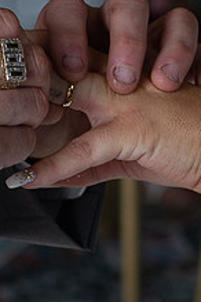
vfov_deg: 6.1
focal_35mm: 339
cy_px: 132
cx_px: 121
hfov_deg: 4.1
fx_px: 2839
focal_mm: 35
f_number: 3.2
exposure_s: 1/125
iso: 100
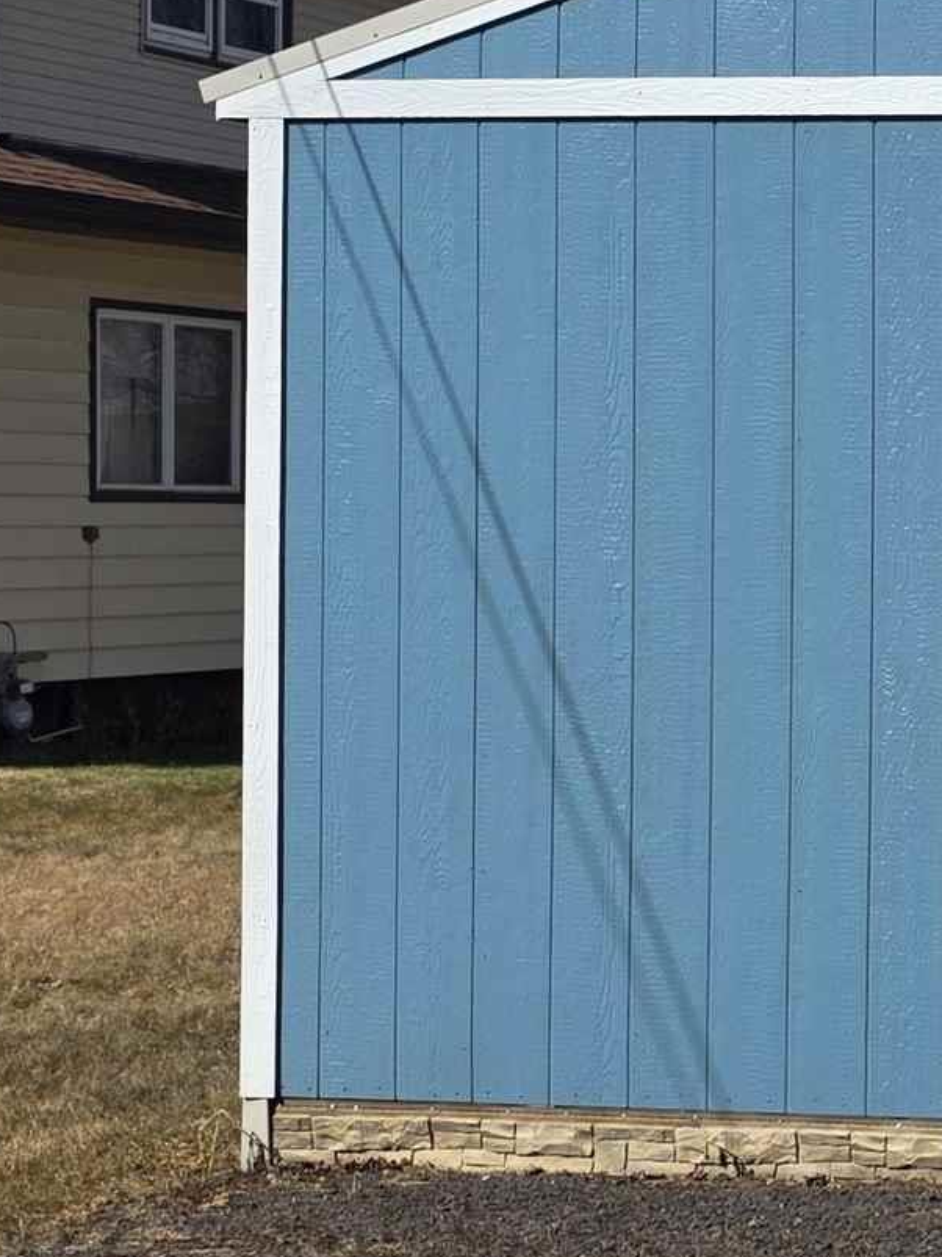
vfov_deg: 22.2
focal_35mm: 88
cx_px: 1956
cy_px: 554
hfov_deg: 13.9
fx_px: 3194
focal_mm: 6.25
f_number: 1.7
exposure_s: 1/7944
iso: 64
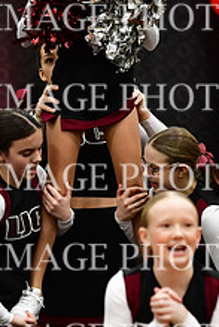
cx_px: 110
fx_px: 4847
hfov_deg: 2.6
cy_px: 217
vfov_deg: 3.9
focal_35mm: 532
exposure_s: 1/800
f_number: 2.8
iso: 4000
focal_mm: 135
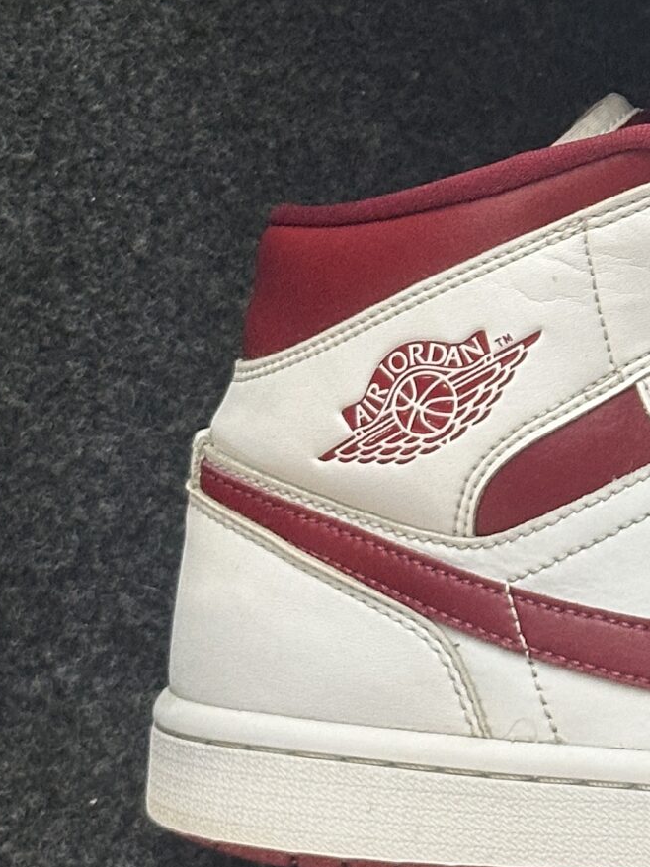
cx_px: 919
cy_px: 163
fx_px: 3507
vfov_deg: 14.0
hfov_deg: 10.3
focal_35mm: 140
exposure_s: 1/51
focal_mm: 6.86
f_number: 1.78
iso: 250
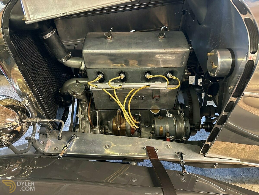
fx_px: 180
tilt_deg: -46.7
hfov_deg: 71.6
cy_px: 98
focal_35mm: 24
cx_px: 130
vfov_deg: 56.8
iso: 800
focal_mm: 6.86
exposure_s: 1/50
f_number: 1.78
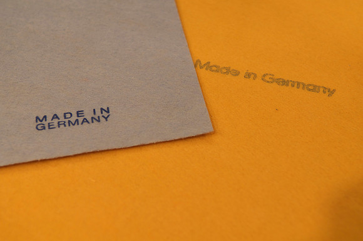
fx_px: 665
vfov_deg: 20.6
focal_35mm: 66
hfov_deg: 30.6
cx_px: 182
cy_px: 120
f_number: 4.5
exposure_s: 1/60
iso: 200
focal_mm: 44
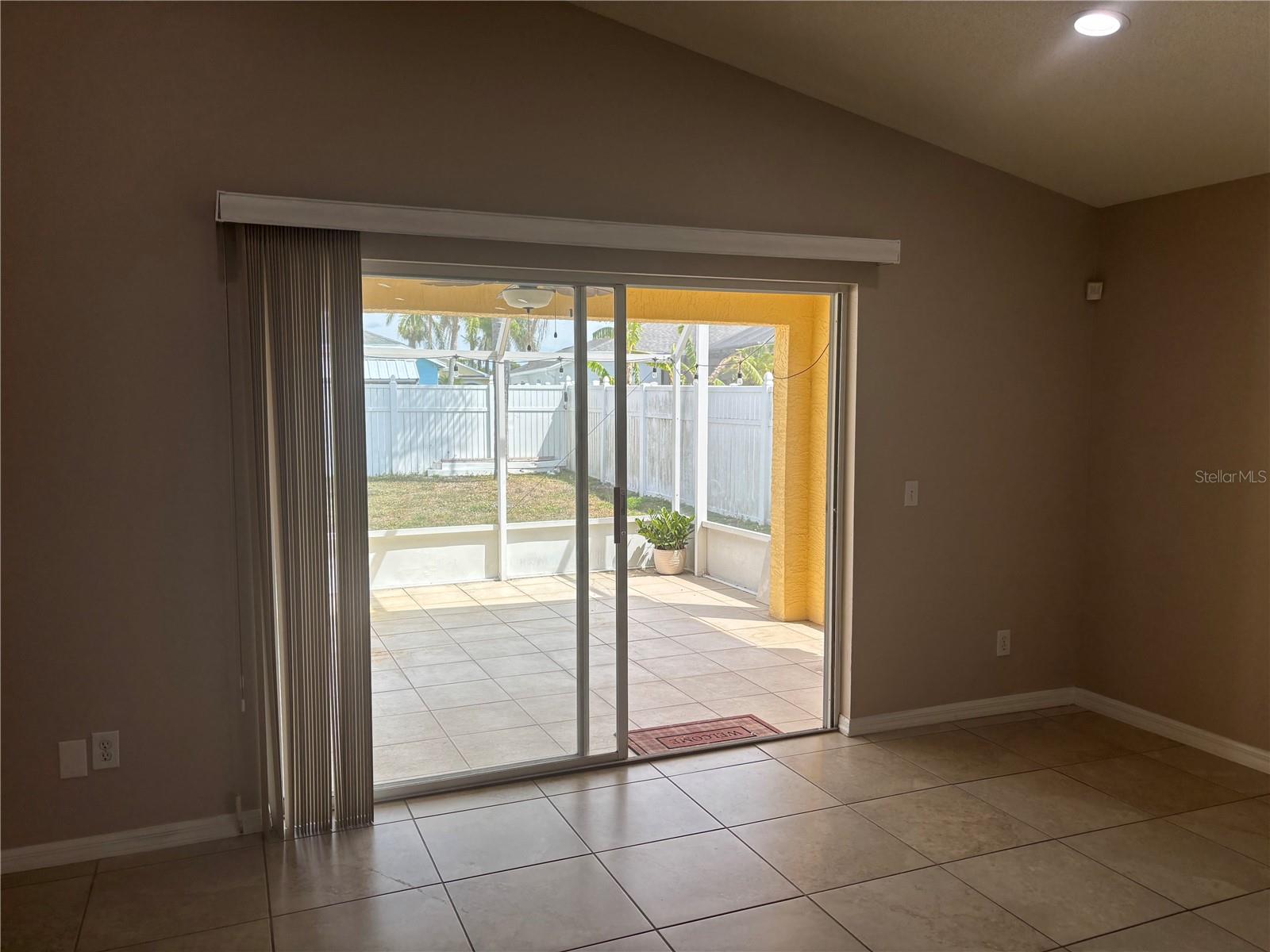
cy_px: 476
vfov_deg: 53.1
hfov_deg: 67.3
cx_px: 635
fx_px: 954
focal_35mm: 26
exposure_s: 1/615
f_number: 1.6
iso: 50
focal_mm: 5.96
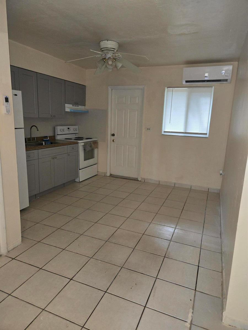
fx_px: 220
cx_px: 124
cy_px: 165
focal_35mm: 23
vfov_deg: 73.9
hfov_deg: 58.9
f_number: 1.8
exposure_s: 1/24
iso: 160
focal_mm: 5.4
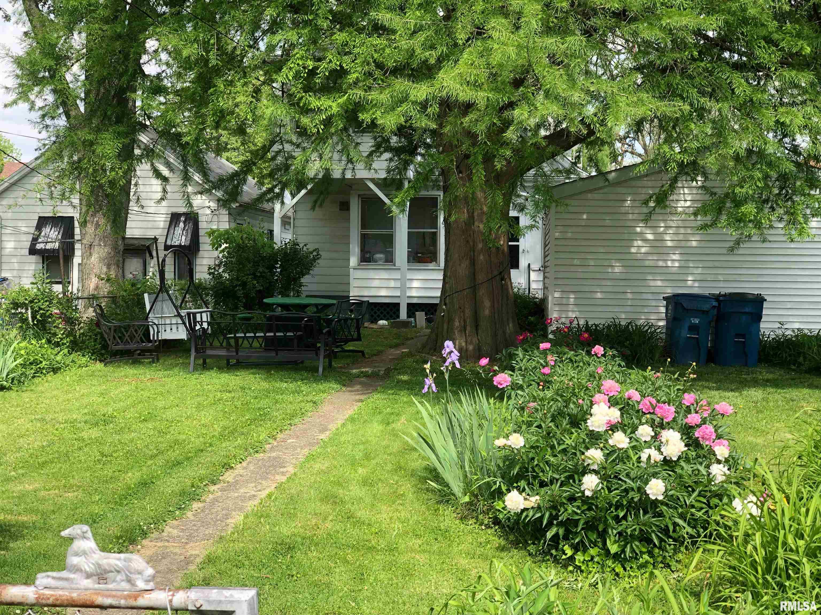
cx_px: 410
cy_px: 308
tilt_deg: -0.7
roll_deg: -0.6
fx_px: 1233
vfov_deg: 28.0
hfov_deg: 36.8
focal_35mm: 52
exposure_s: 1/306
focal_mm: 6
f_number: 2.4
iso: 16
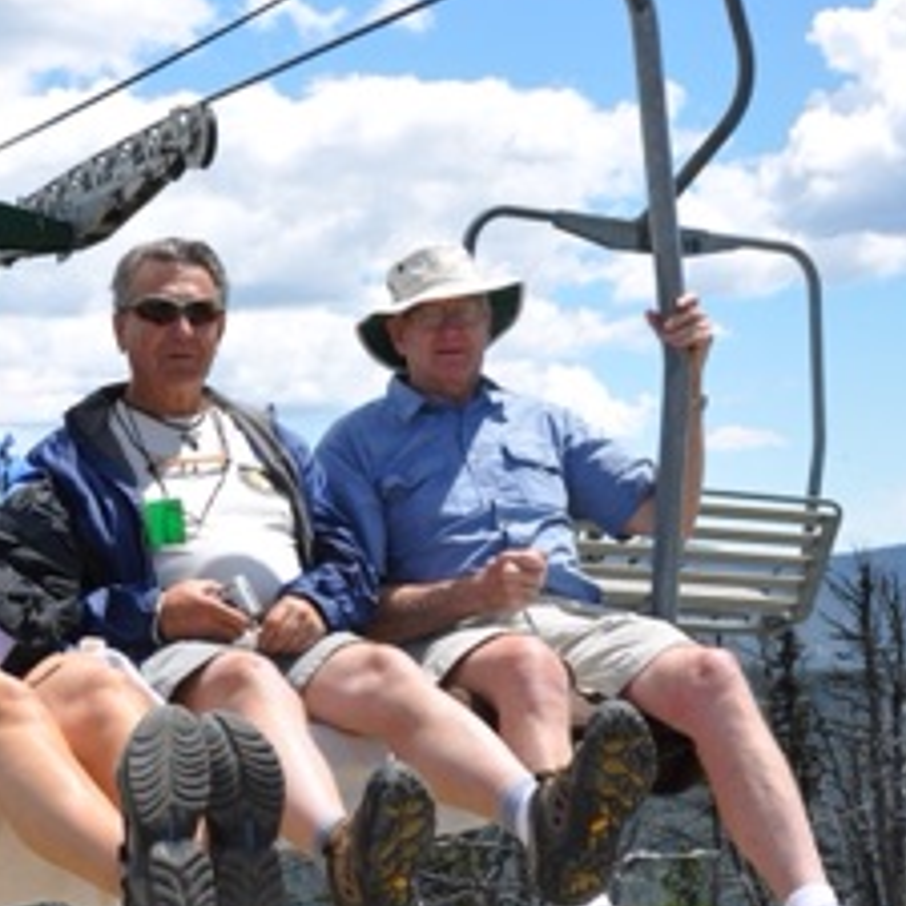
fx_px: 2576
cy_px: 513
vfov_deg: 19.9
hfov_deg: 19.9
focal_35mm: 87
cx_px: 354
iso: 200
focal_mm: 32
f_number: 10
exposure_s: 1/400
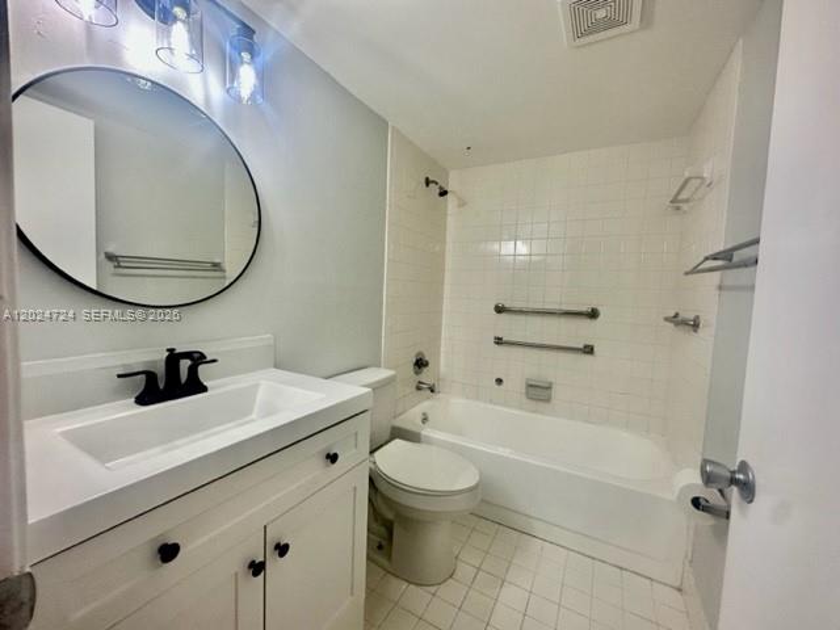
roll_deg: -2.6
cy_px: 315
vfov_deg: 85.7
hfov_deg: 102.1
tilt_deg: -4.4
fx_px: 340
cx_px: 420
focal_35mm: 14
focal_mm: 2.22
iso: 160
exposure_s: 1/120
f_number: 2.2
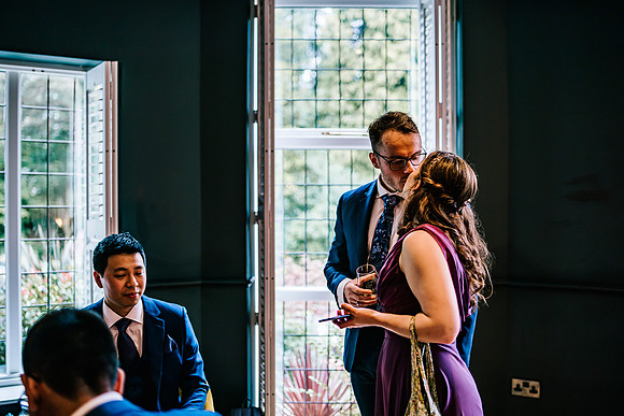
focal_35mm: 36
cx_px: 312
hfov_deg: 53.3
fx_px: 622
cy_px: 208
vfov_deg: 37.0
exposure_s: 1/250
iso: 200
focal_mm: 35
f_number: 1.4
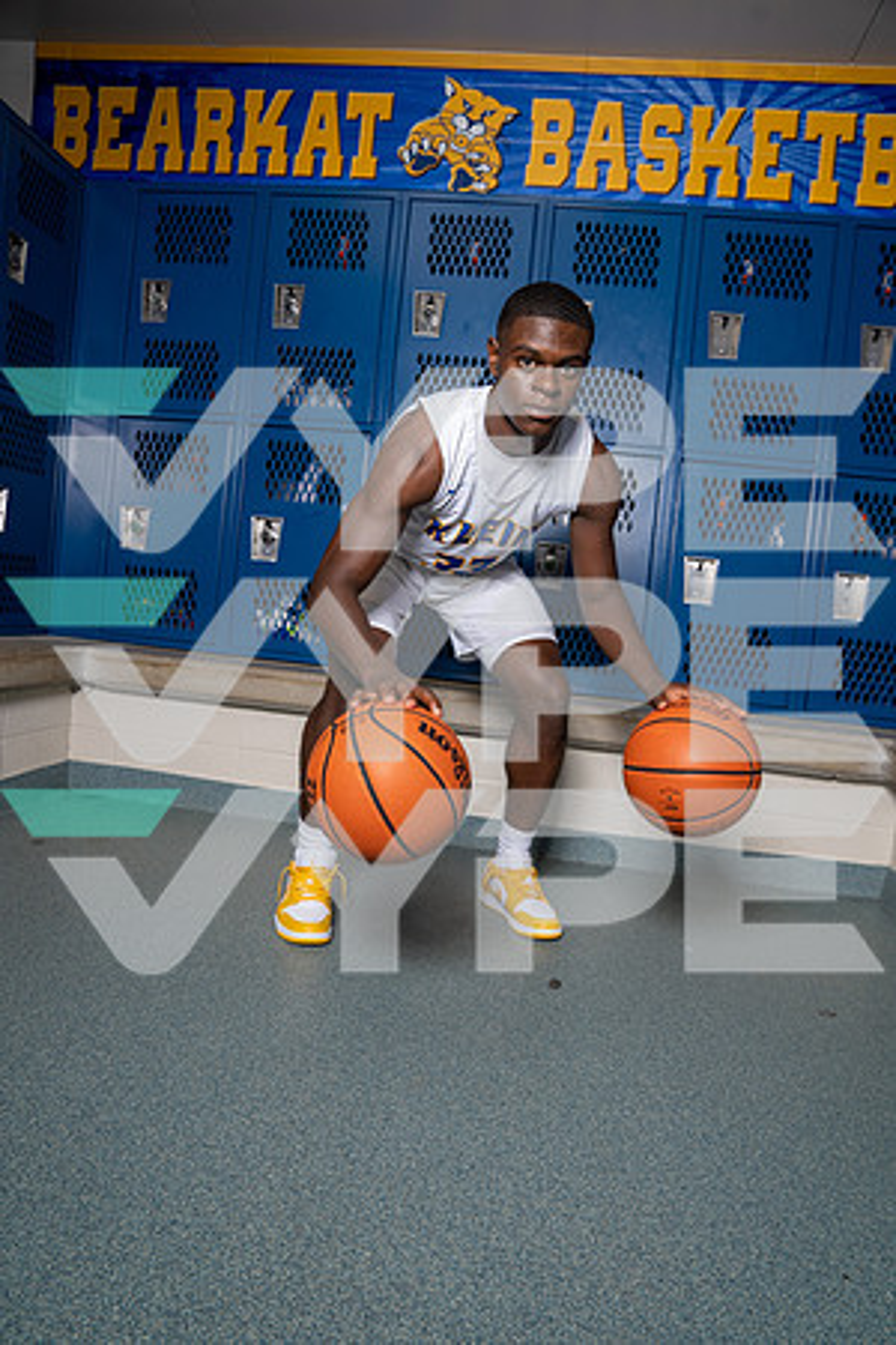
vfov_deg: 71.5
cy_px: 672
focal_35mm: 25
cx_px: 448
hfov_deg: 51.3
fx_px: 933
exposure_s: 1/200
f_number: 5.6
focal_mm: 25
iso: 320
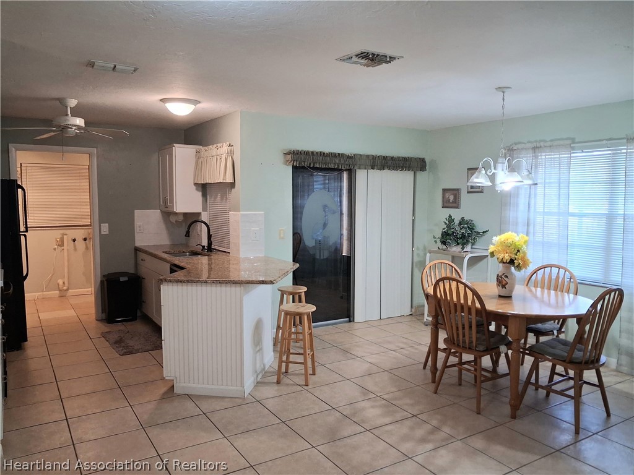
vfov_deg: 51.4
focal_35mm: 27
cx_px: 317
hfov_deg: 65.3
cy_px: 238
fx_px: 495
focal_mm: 4
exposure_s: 1/120
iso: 500
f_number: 1.8
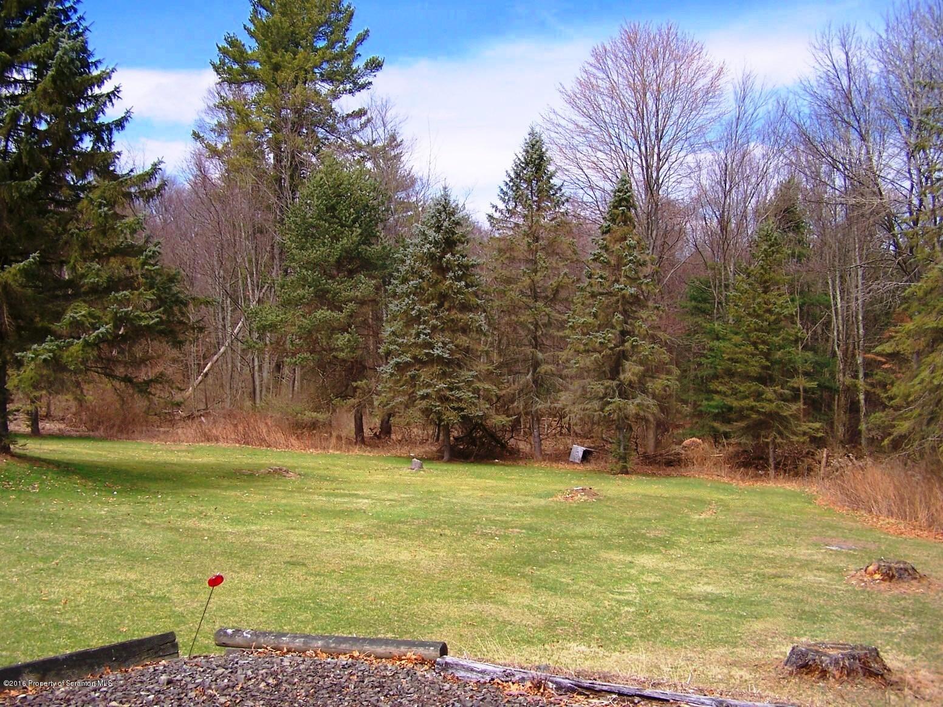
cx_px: 472
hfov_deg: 49.0
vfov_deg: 37.7
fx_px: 1035
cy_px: 354
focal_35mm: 38
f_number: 2.8
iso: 80
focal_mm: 6.3
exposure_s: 1/1000
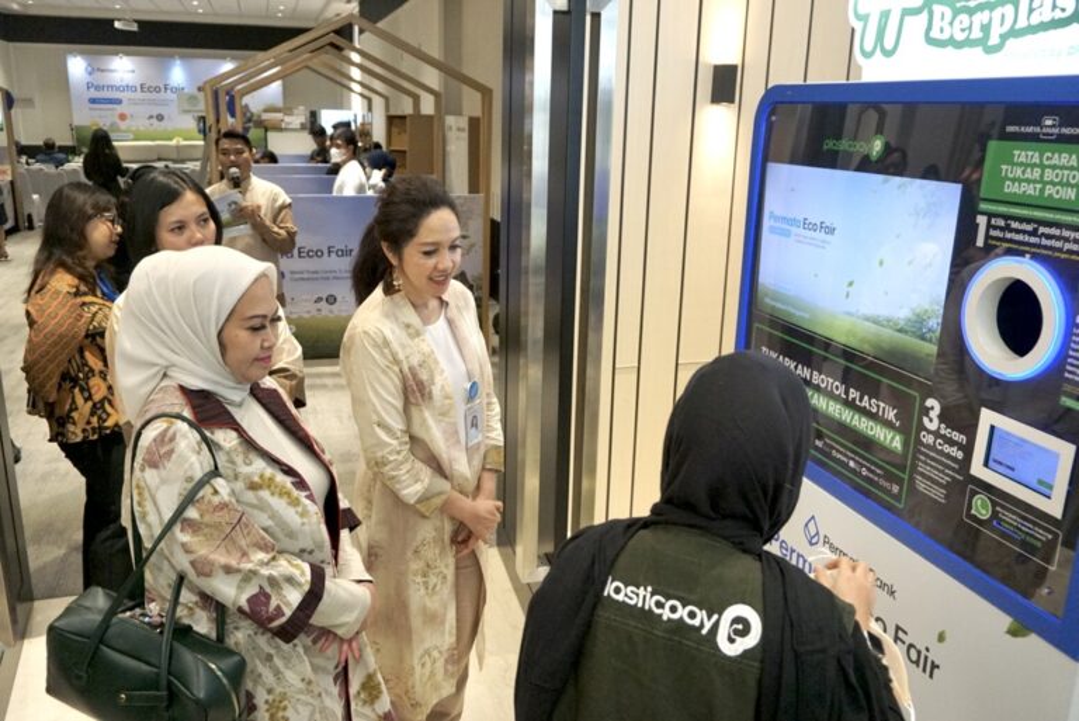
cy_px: 360
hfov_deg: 61.9
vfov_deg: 43.7
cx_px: 540
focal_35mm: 30
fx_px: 900
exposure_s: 1/160
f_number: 4
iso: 1250
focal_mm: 20
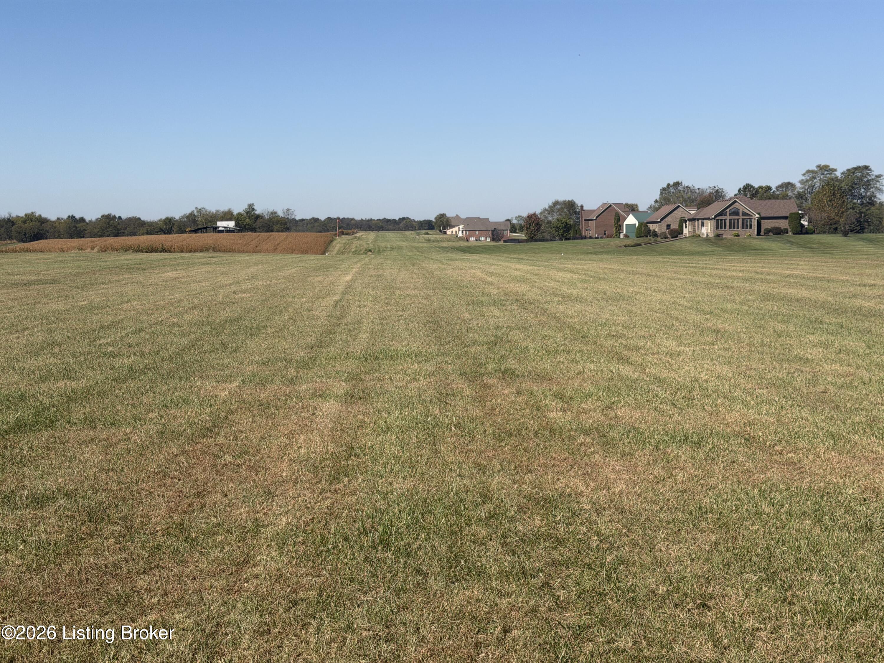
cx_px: 442
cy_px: 332
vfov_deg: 30.3
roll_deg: +0.2
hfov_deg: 39.7
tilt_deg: -5.5
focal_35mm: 48
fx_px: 1226
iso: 64
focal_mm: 6.76
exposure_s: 1/6536
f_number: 1.78
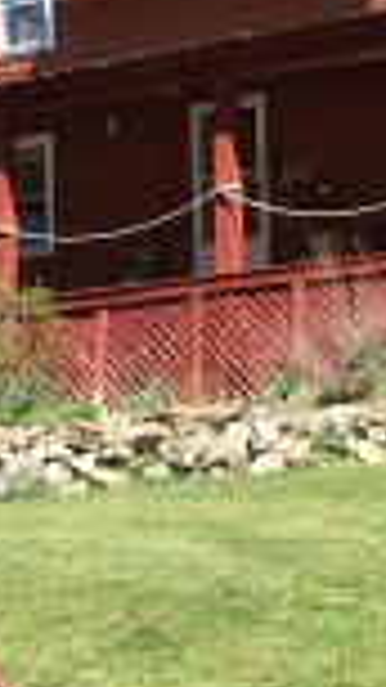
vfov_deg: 16.2
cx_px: 467
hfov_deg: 9.1
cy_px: 251
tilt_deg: +11.9
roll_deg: +2.5
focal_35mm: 132
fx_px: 2403
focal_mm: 4.15
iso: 25
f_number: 2.2
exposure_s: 1/674
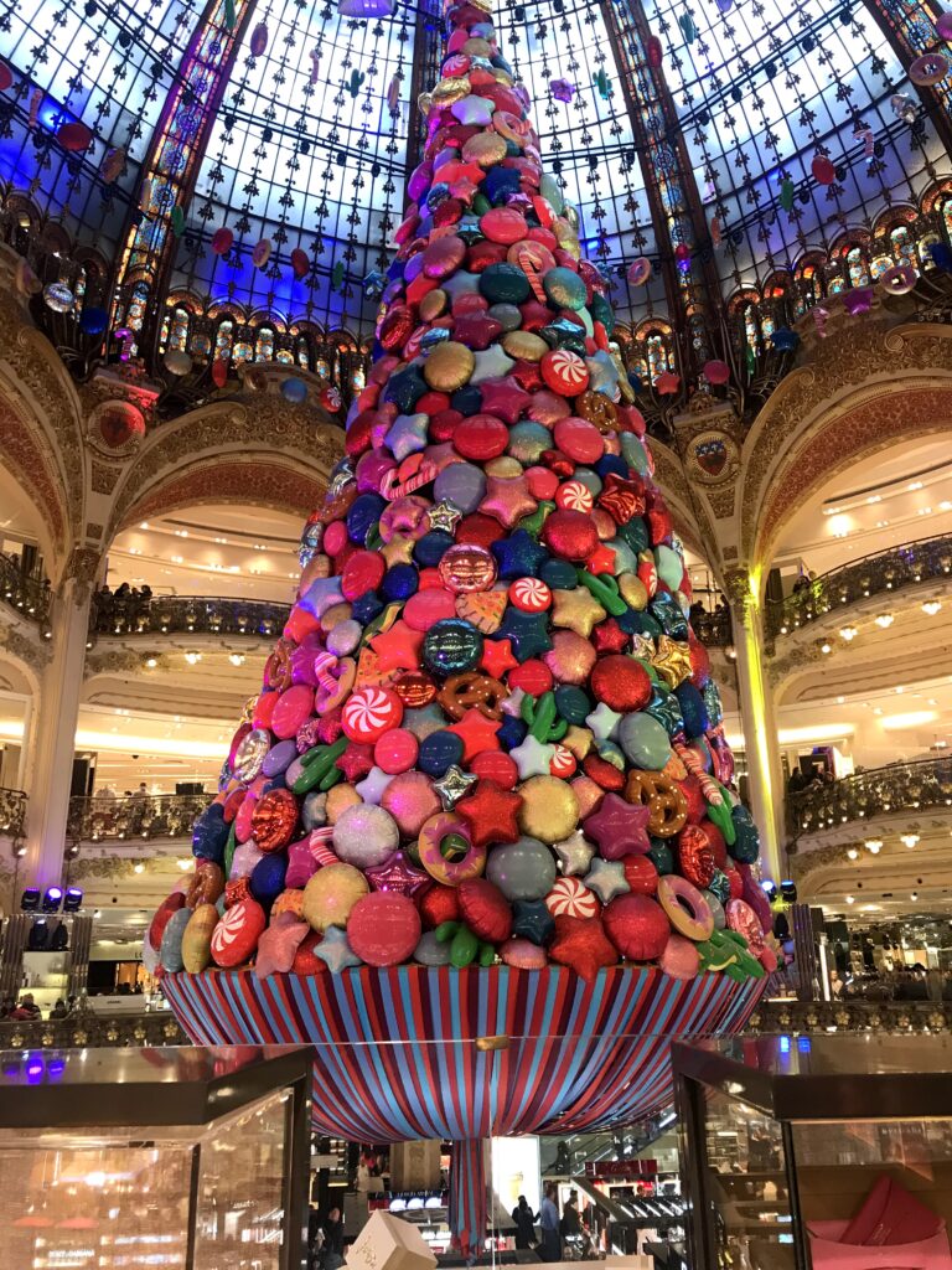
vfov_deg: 63.4
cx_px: 476
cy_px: 635
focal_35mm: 28
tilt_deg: +18.9
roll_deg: +0.6
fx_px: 1027
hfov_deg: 49.7
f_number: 1.8
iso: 40
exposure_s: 1/33
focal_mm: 3.99
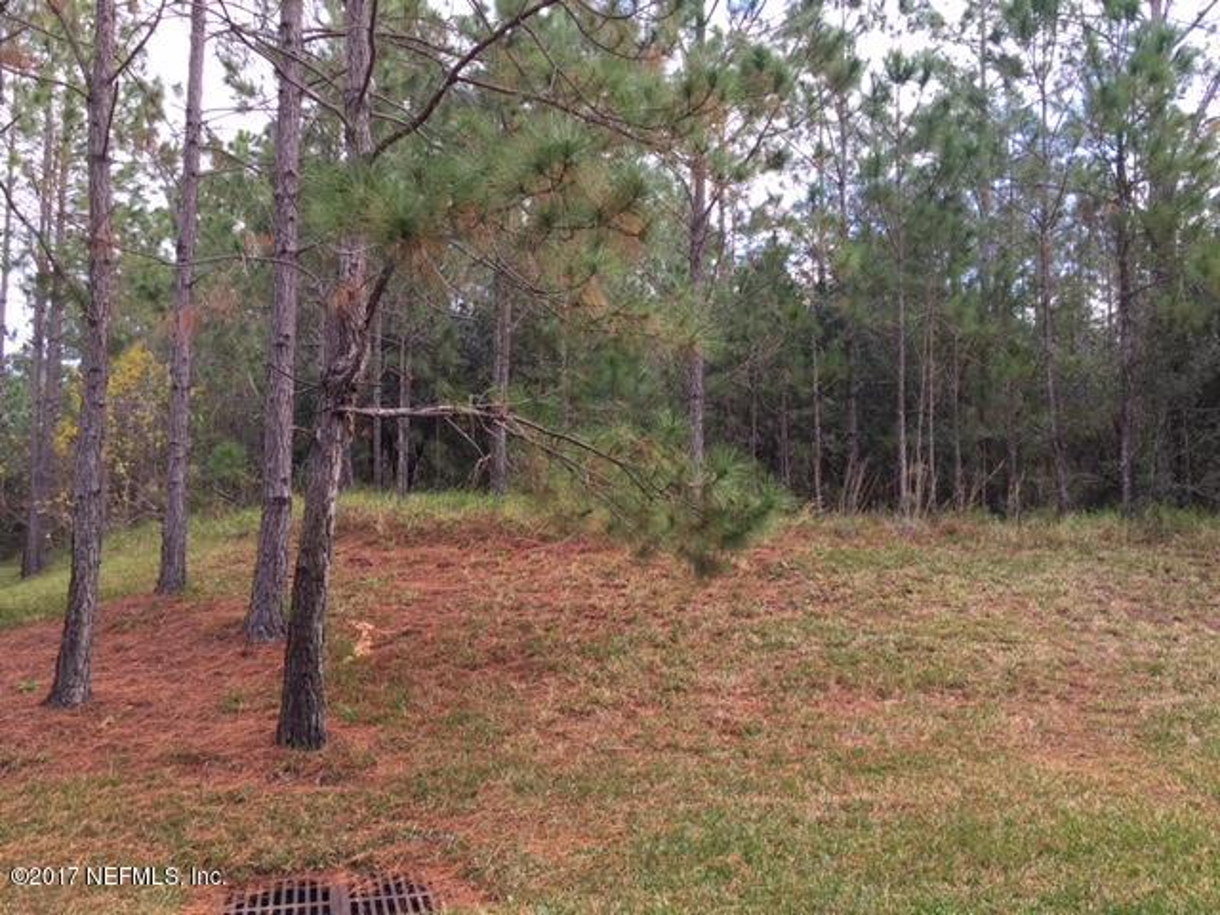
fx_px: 1022
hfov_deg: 61.7
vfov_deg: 48.2
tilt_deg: +5.0
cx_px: 610
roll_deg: +0.3
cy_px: 458
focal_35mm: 29
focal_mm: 4.15
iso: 25
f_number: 2.2
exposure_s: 1/170
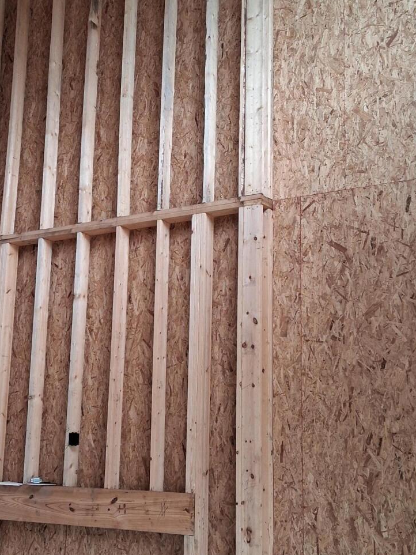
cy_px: 281
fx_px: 865
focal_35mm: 54
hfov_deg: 26.7
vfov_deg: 35.5
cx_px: 108
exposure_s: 1/120
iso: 100
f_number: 1.8
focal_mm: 3.98
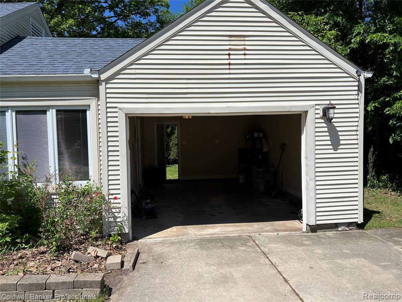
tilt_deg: -2.7
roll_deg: +1.6
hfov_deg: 67.3
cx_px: 201
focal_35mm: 26
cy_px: 151
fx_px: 302
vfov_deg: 53.1
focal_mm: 5.7
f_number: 1.5
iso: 50
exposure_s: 1/5587
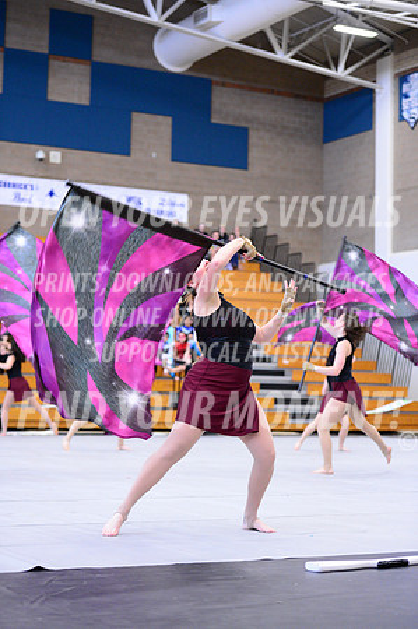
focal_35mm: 70
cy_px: 314
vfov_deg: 28.9
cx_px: 209
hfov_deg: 19.4
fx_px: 1222
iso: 6400
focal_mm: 70
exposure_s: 1/320
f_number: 2.8
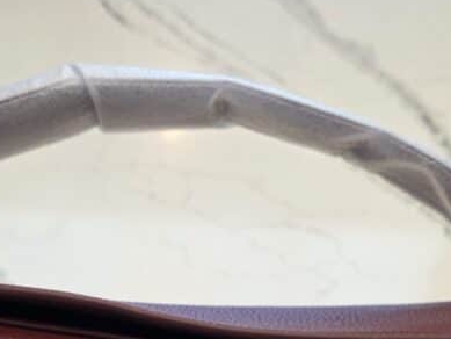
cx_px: 167
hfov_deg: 27.3
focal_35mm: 71
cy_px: 490
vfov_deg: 18.6
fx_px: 925
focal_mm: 6.3
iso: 320
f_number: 1.7
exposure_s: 1/120
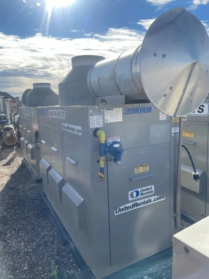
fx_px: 209
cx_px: 104
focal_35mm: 26
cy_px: 140
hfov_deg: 53.1
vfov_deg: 67.3
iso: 32
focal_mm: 4.2
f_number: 1.6
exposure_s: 1/2132
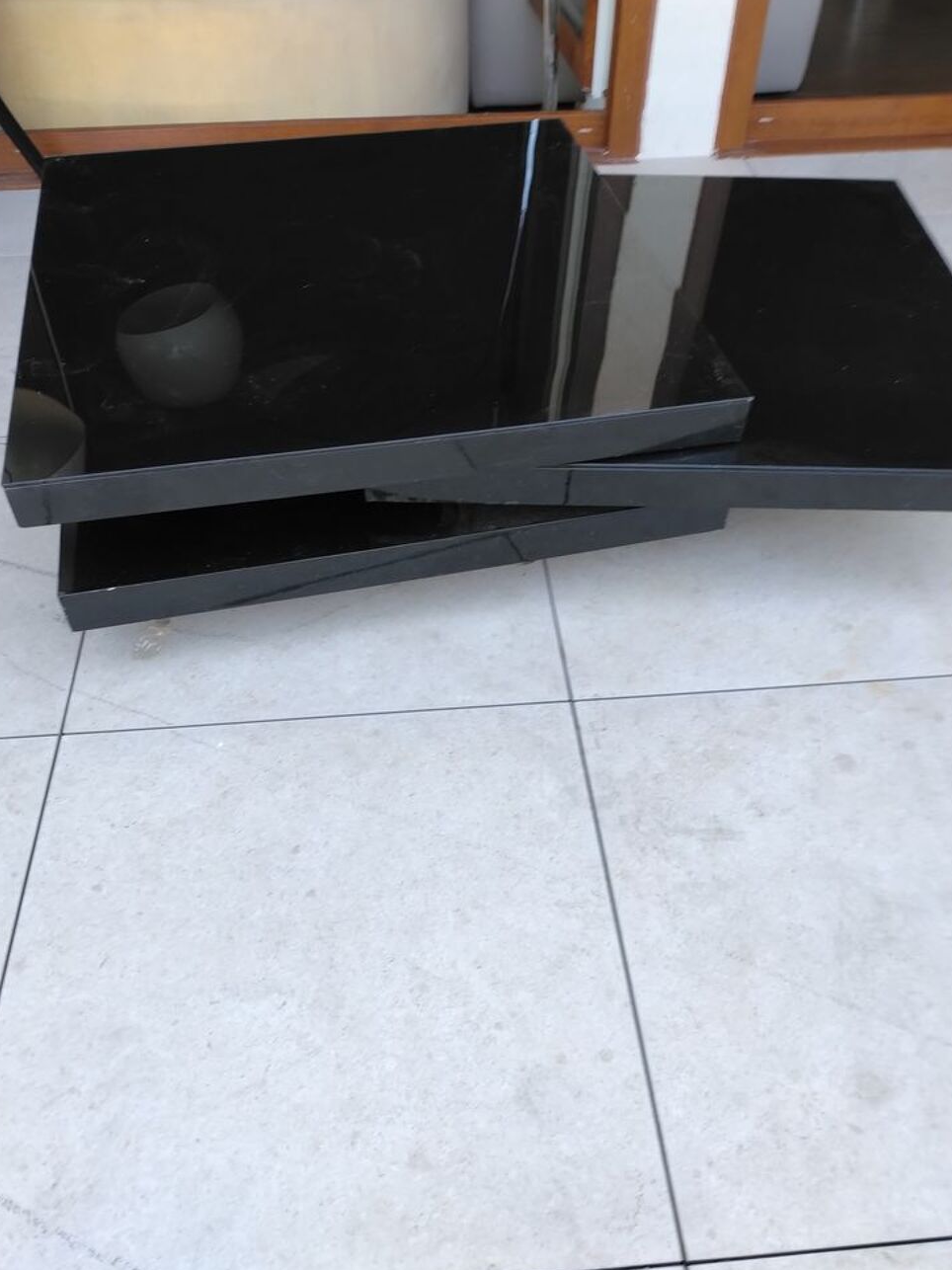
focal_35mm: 28
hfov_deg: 49.7
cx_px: 465
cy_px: 652
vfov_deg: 63.4
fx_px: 1027
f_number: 1.8
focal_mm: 4.05
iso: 203
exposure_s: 1/100
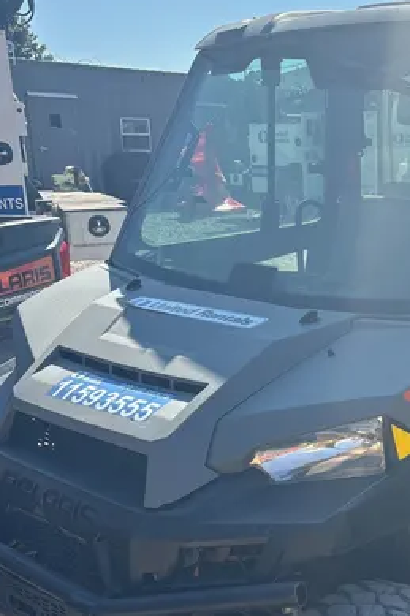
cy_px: 416
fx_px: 872
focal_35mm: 51
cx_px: 385
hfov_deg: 25.5
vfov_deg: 38.4
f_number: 1.6
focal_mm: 5.96
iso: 50
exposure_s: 1/2105
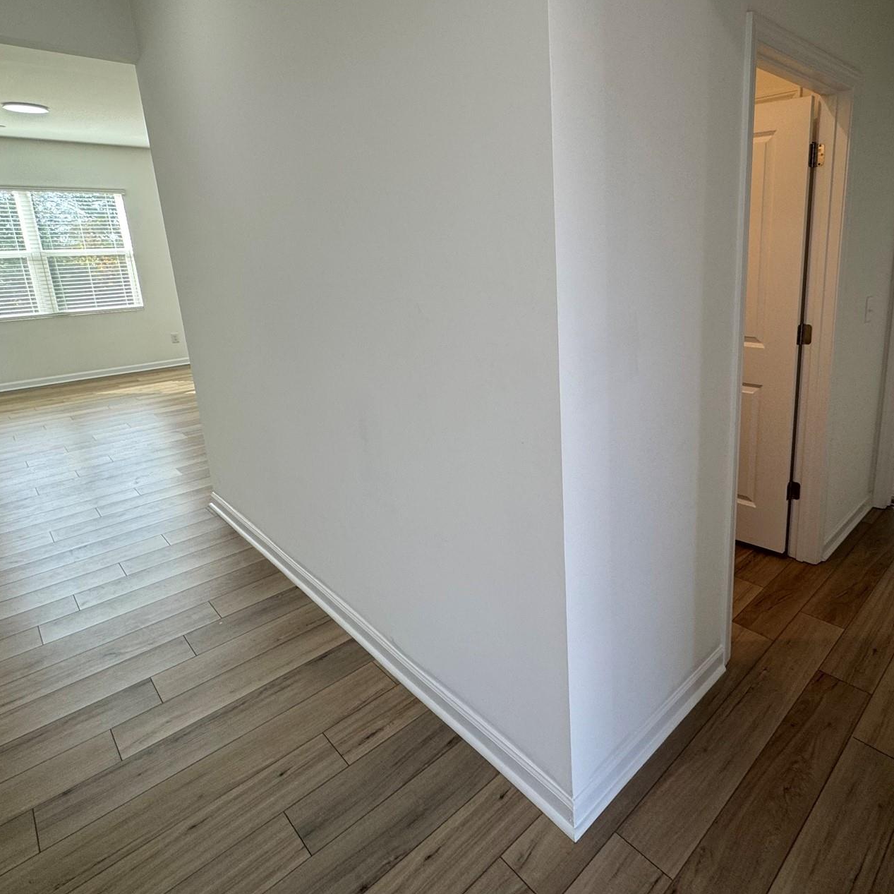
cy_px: 376
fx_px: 584
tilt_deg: -12.5
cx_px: 572
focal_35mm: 20
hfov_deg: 73.3
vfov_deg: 74.3
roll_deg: +0.8
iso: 100
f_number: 2.2
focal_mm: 2.22
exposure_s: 1/120
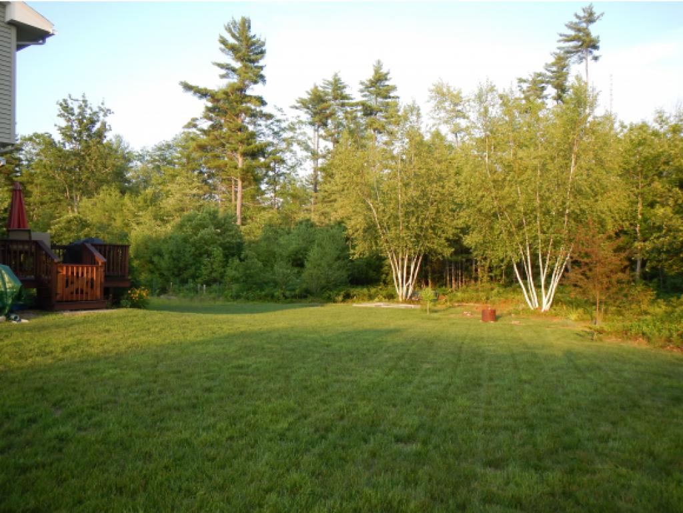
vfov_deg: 49.8
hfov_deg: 63.4
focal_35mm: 28
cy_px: 256
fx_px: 553
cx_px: 342
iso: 125
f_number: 3.9
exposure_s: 1/100
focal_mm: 5
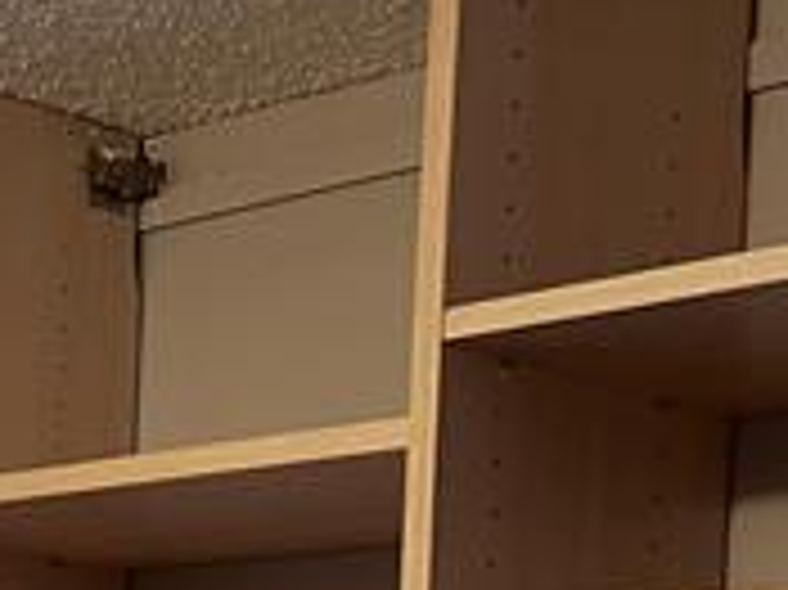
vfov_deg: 11.6
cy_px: 1018
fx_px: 2707
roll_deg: -2.1
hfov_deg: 14.6
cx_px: -617
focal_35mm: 119
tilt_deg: -2.0
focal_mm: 5.7
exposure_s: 1/60
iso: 125
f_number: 1.5
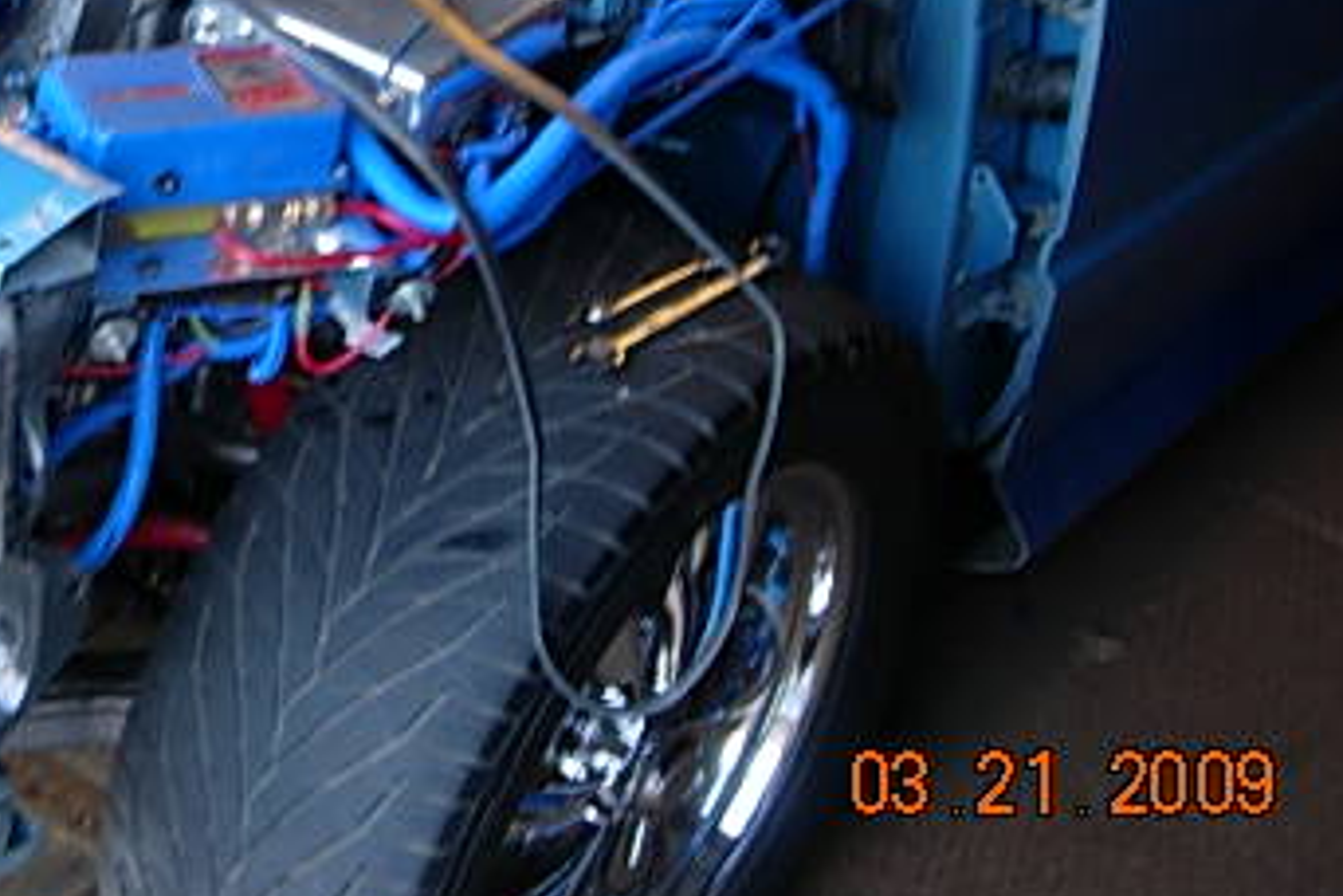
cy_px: 39
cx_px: 126
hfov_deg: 26.4
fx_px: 2760
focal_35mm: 74
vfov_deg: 18.0
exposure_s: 1/19.5
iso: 64
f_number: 2.8
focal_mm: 7.8
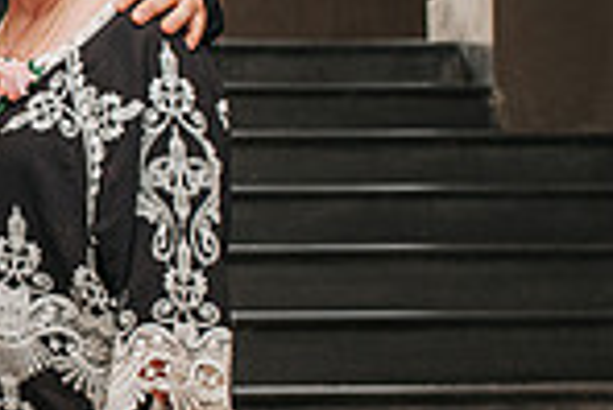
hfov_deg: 13.2
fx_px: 2557
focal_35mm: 150
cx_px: -199
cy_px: 266
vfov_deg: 9.2
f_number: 3.5
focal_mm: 35
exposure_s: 1/200
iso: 1000
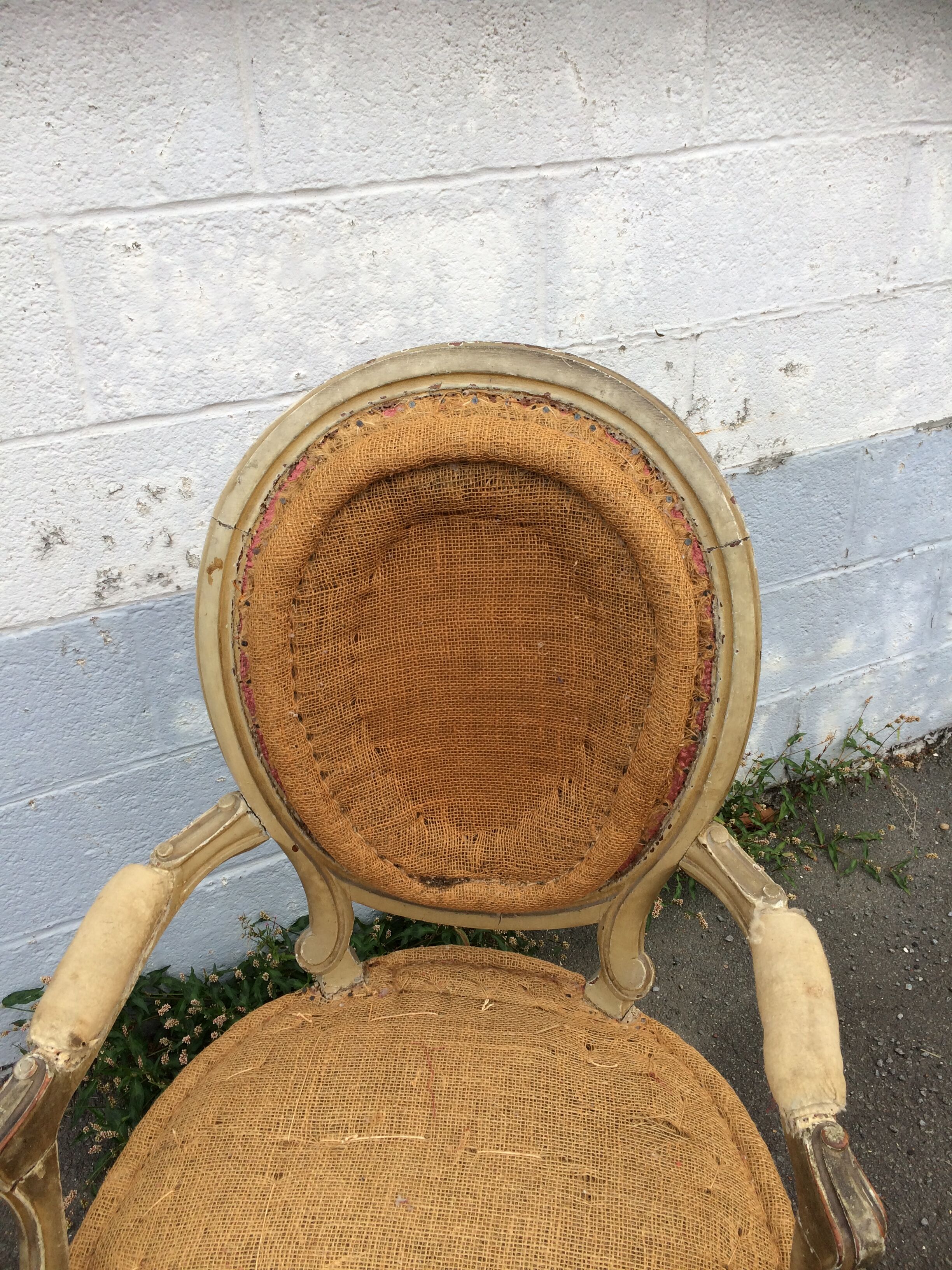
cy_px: 635
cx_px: 476
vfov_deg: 61.7
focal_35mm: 29
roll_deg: +1.9
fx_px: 1063
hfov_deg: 48.2
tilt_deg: -31.6
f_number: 2.2
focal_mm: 4.15
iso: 32
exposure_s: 1/253
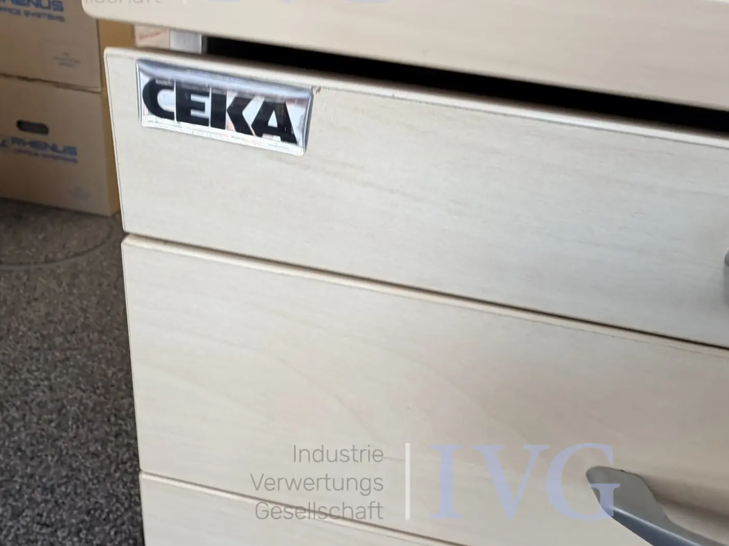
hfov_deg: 84.3
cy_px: 223
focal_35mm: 19
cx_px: 324
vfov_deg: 68.1
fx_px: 400
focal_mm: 2.22
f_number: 2.2
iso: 125
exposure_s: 1/100
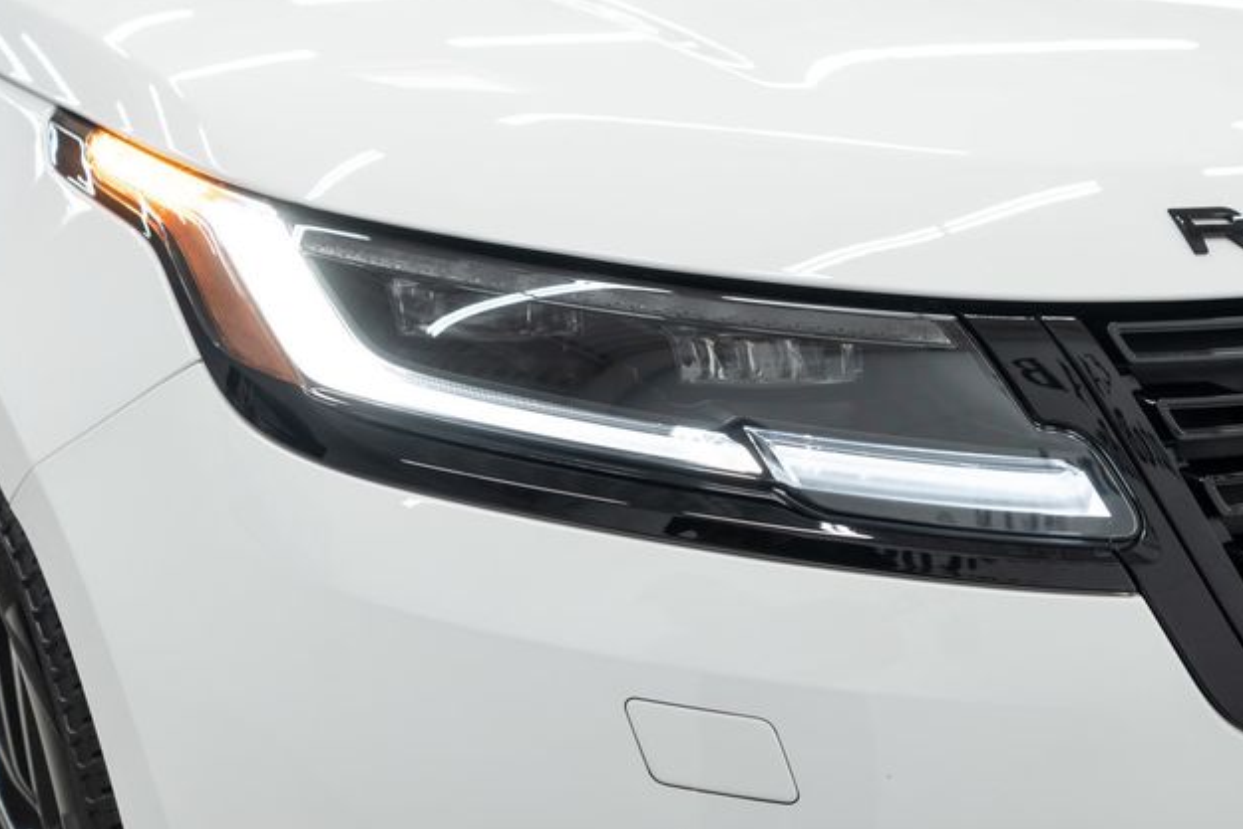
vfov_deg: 31.2
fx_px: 1485
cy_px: 411
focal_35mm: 43
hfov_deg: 45.4
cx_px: 611
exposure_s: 1/40
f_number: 3.5
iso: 250
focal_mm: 28
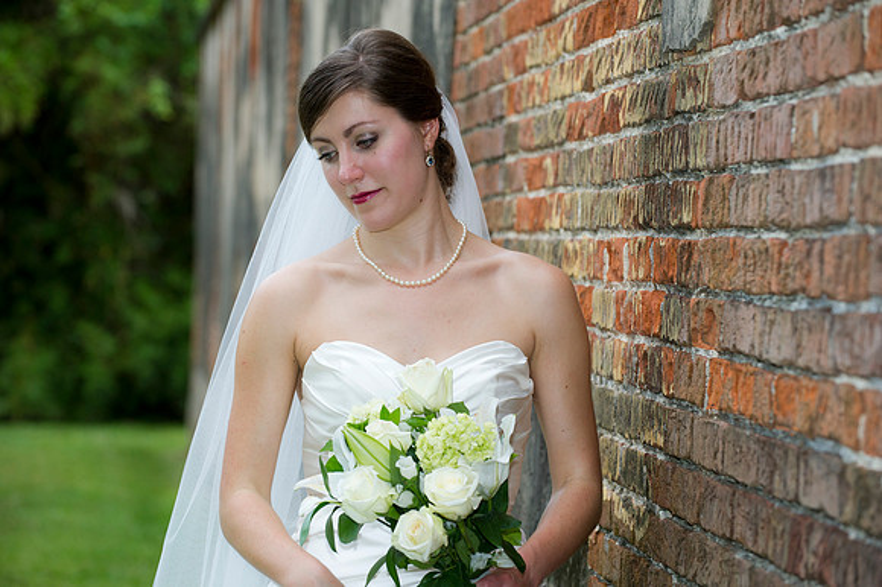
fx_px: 3061
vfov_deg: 11.0
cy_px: 294
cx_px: 441
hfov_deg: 16.4
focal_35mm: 125
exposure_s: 1/200
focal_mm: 125
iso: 400
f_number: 4.5
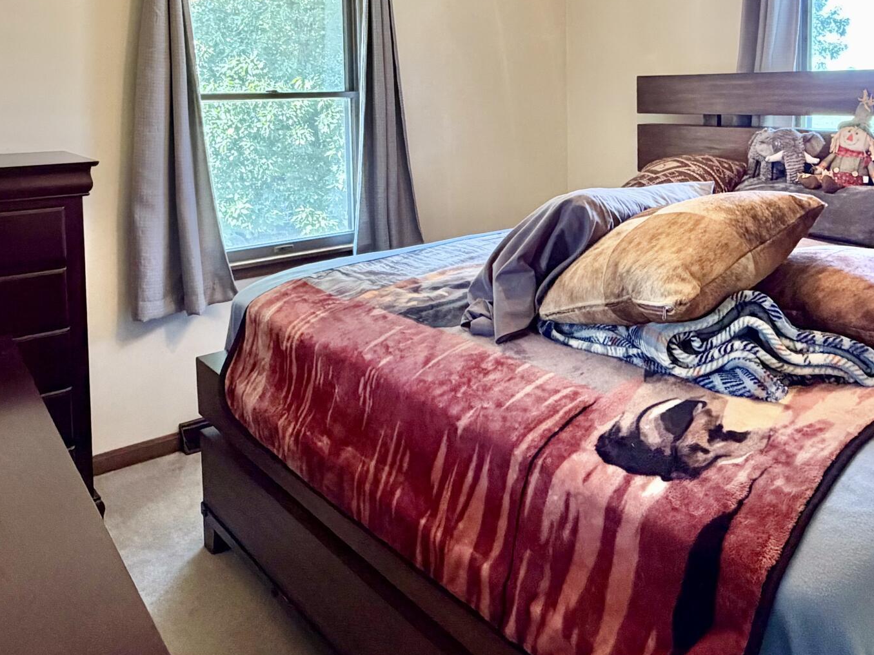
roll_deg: +1.0
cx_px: 470
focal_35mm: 31
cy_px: 139
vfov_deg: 43.5
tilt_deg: -4.1
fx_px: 783
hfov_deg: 58.3
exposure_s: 1/60
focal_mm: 2.22
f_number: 2.2
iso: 320
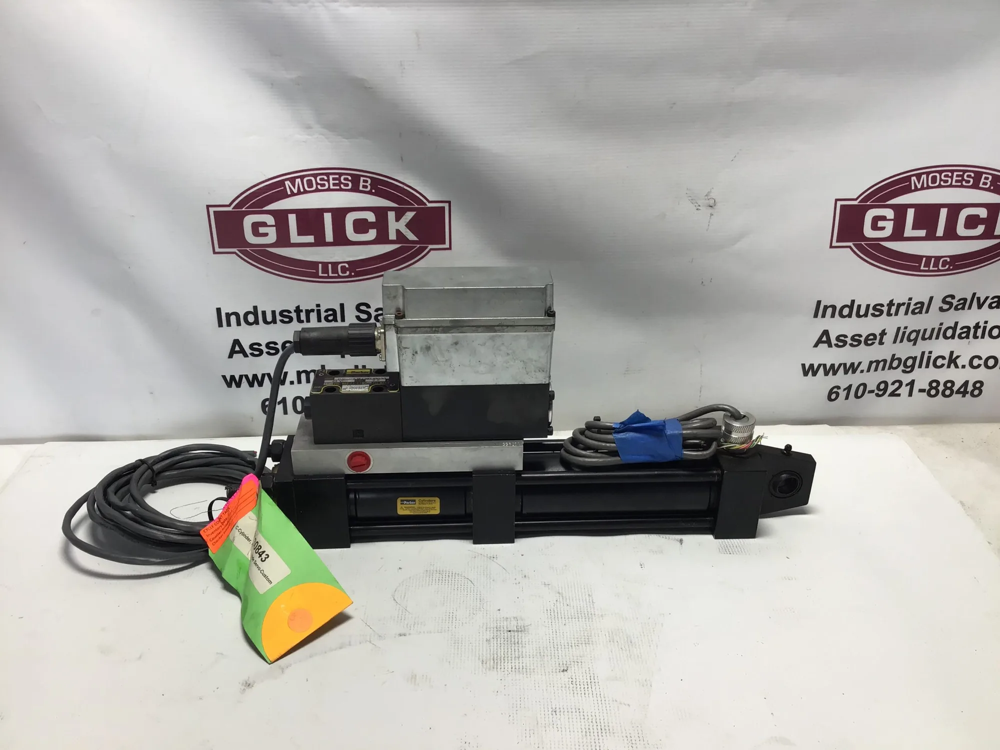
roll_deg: -1.9
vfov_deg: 45.4
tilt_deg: -25.7
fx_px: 896
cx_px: 500
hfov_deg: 58.4
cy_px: 375
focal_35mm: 31
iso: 25
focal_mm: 3.3
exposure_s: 1/120
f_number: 2.4
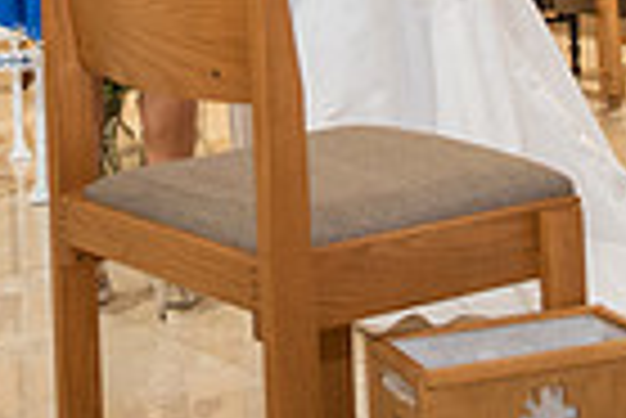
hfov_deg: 17.4
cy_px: -357
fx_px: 2037
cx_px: 194
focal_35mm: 117
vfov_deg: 10.9
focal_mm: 28
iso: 1000
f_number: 2.8
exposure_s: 1/160
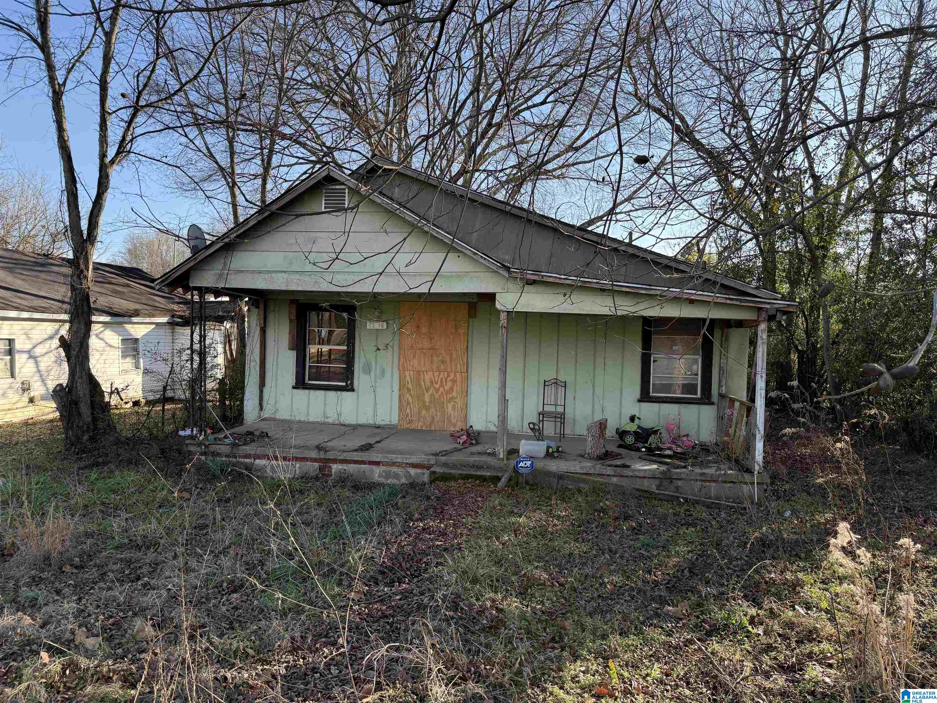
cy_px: 352
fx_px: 650
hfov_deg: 71.6
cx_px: 468
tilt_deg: -0.5
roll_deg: -2.1
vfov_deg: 56.8
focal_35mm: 24
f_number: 1.78
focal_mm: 6.76
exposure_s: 1/1032
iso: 100
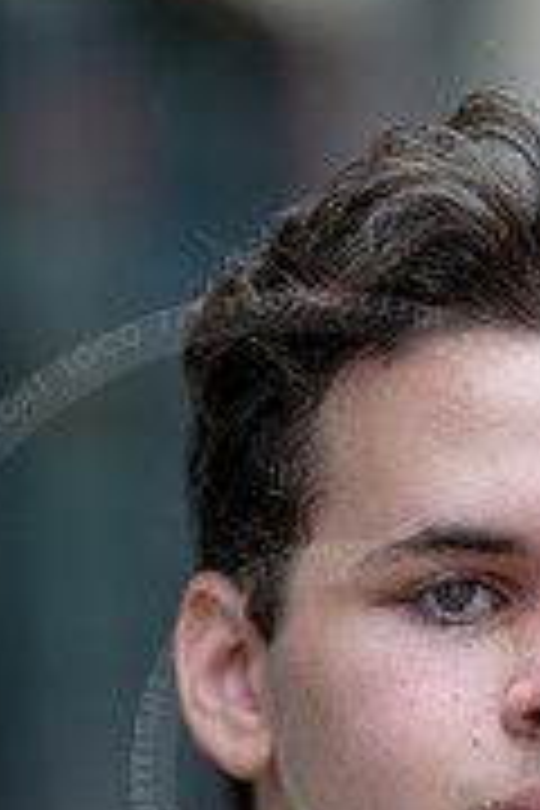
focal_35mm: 212
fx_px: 4770
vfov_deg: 9.6
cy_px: 837
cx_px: 423
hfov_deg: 6.5
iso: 250
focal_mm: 85
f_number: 1.2
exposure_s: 1/320
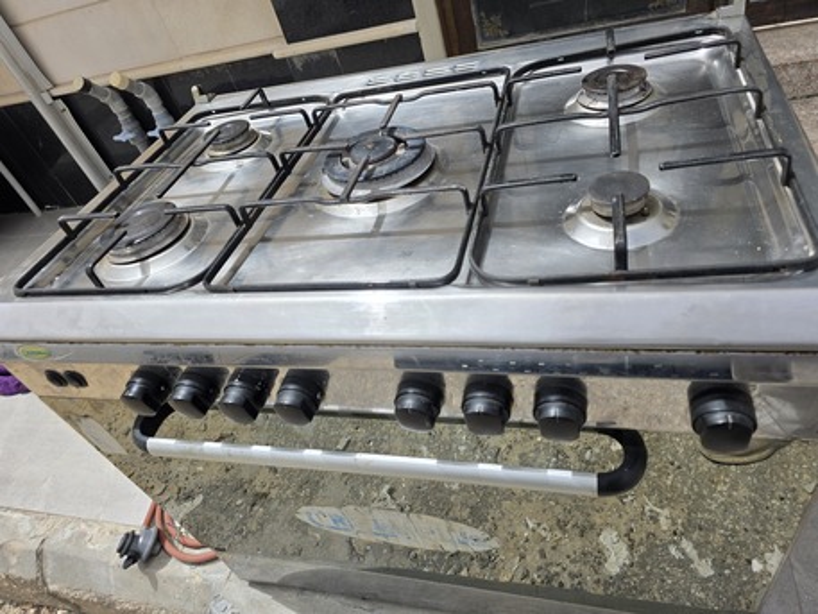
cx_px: 409
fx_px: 544
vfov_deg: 58.9
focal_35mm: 23
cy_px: 307
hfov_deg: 73.9
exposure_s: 1/7061
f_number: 1.7
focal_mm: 6.3
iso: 80
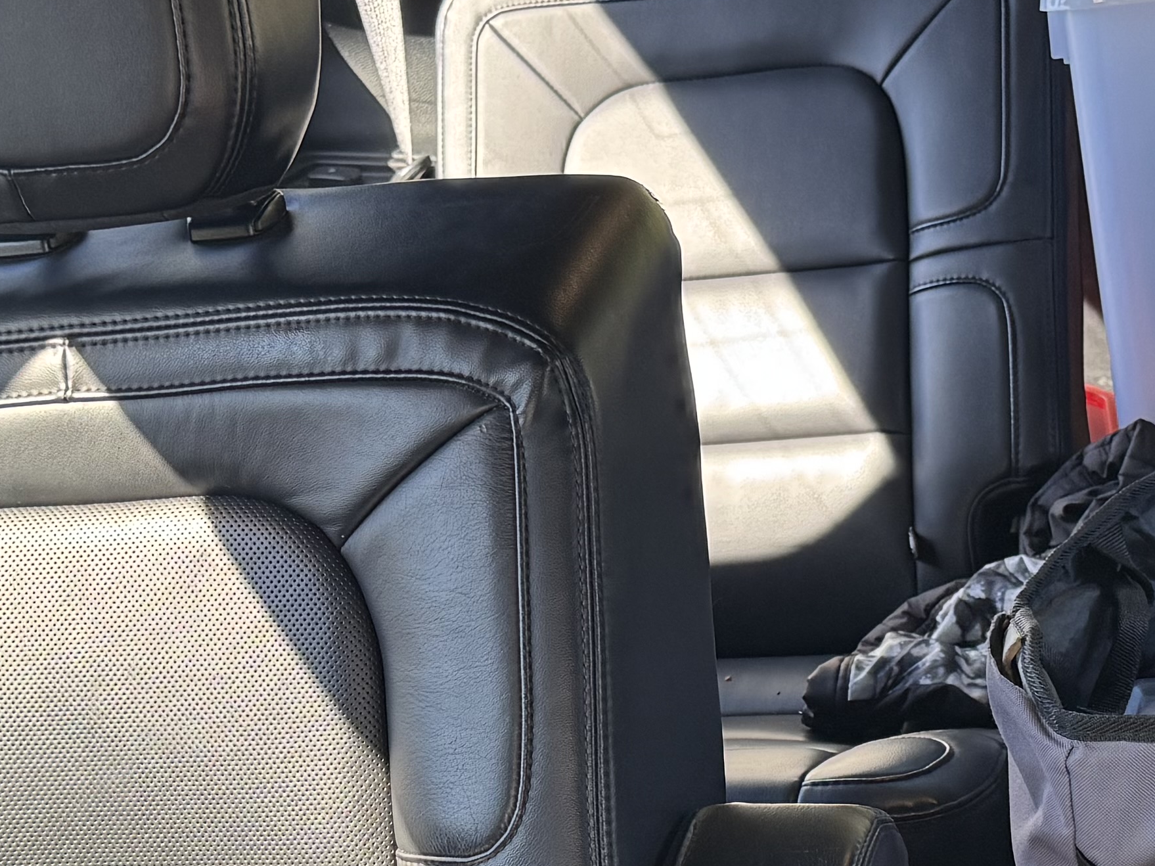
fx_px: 2602
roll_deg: +8.2
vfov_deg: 18.7
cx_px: 745
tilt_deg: -20.5
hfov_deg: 24.9
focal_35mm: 78
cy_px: 735
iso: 200
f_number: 1.78
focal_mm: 6.76
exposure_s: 1/98
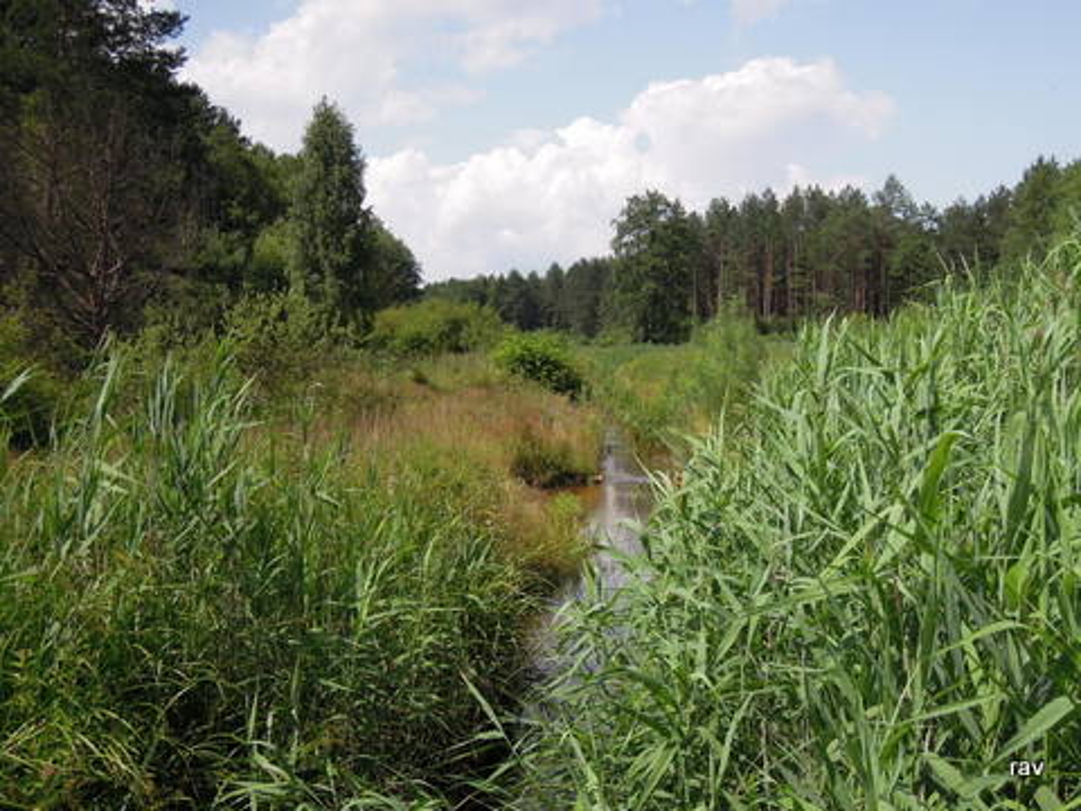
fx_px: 1249
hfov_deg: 46.8
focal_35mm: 40
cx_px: 540
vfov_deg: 36.0
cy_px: 406
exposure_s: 1/1250
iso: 160
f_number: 3.3
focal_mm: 7.2
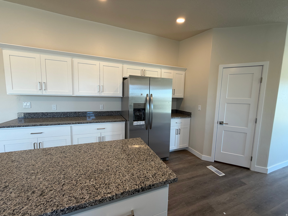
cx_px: 144
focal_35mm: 14
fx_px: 116
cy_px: 108
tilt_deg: -6.4
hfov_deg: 102.1
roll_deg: -1.9
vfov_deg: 85.7
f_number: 2.2
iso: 100
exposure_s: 1/120
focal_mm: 2.22
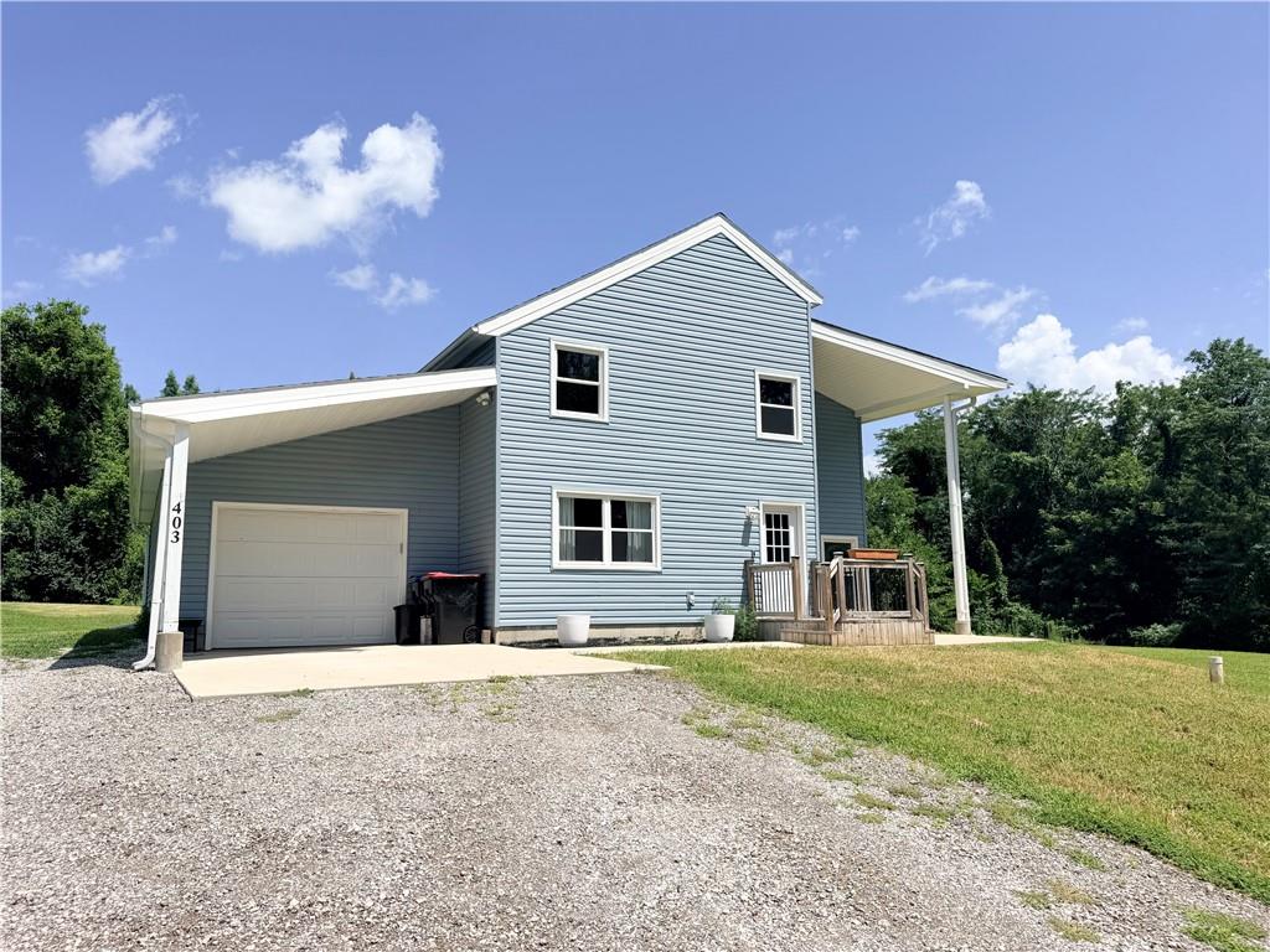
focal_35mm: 24
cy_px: 476
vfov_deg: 56.8
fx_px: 881
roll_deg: +0.9
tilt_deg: +7.5
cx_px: 635
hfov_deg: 71.6
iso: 80
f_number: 1.78
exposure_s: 1/7353
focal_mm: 6.76
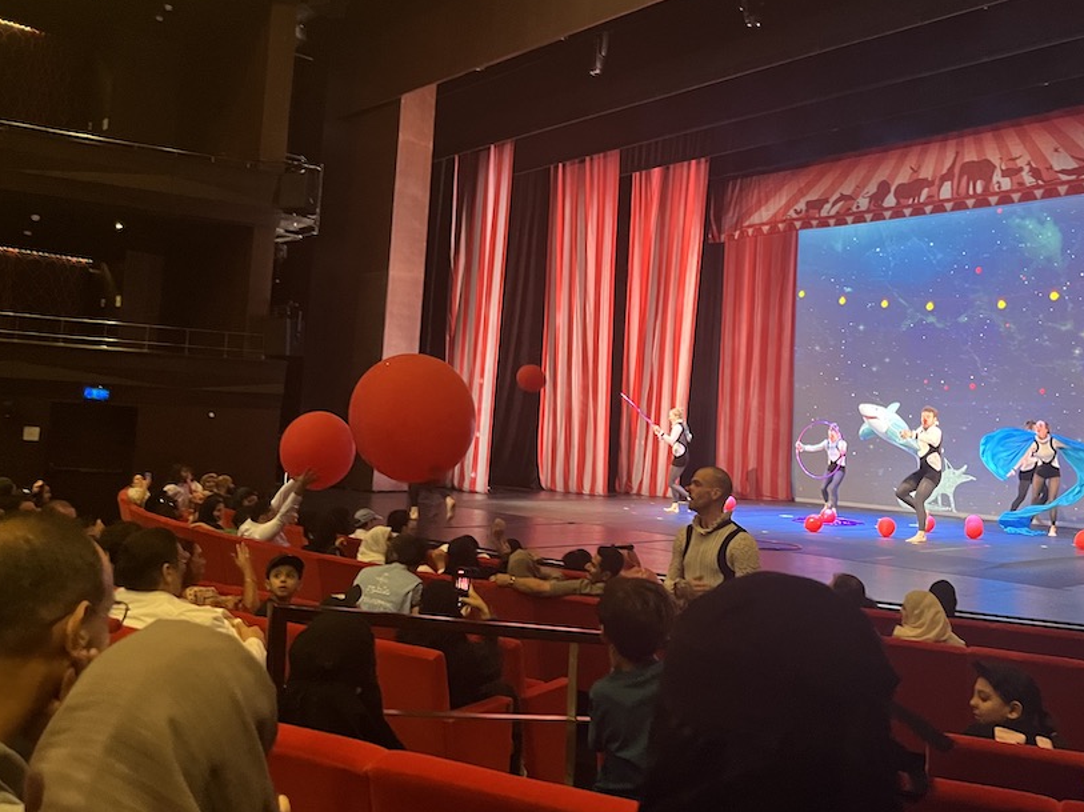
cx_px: 609
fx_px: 1002
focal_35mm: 32
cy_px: 353
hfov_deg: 56.7
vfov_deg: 44.0
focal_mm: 5.1
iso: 640
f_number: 1.6
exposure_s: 1/40
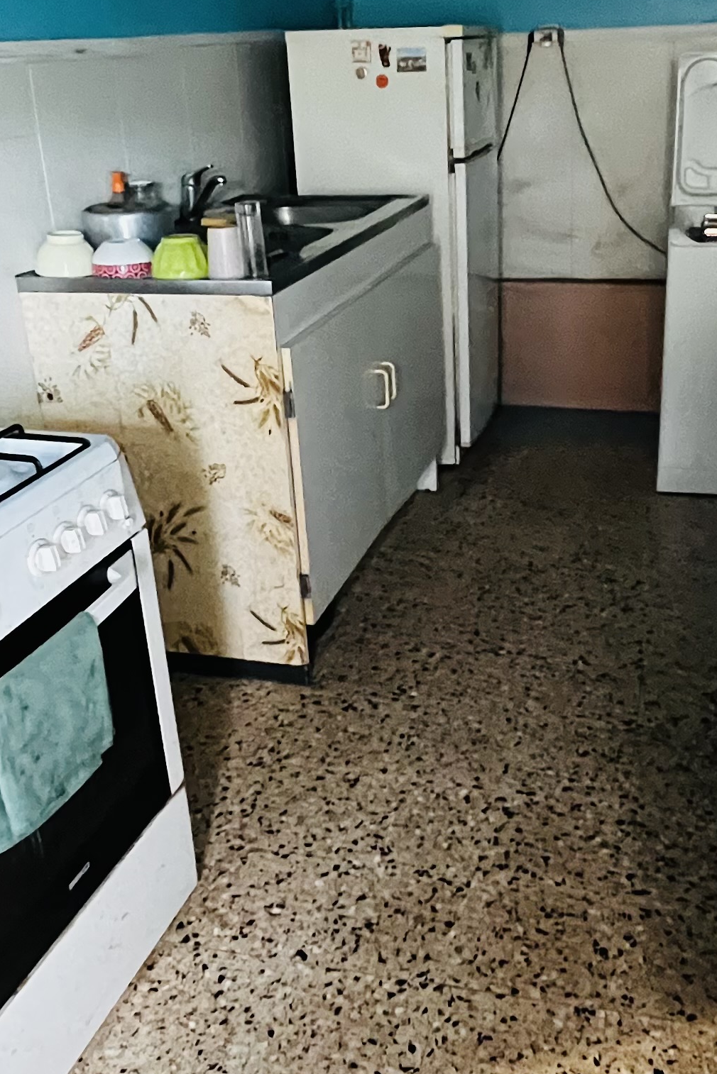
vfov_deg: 53.0
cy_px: 477
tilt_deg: -21.9
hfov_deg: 36.8
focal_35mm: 36
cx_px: 425
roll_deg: +3.4
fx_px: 1075
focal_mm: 1.57
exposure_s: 1/46
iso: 1000
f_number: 1.8
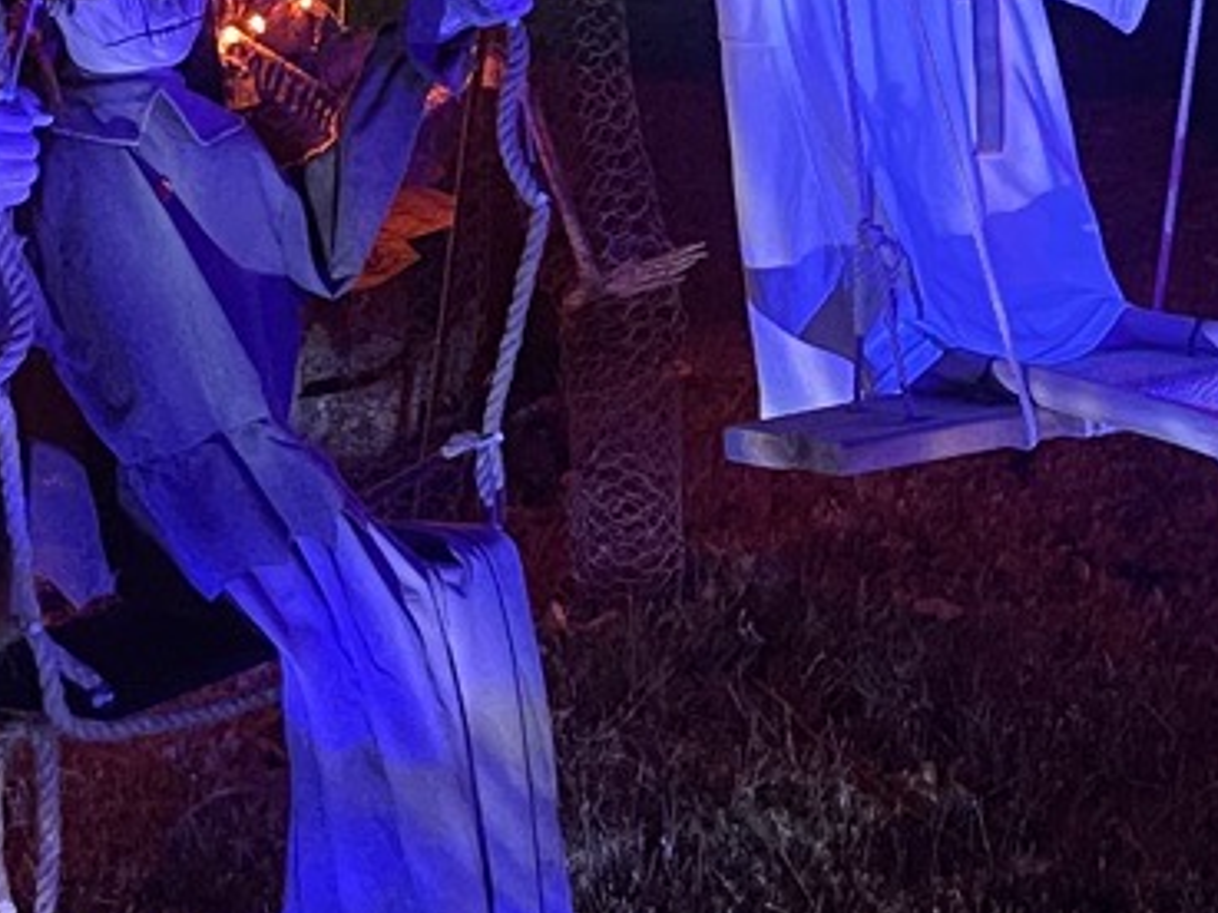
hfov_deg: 19.3
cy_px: -458
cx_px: 566
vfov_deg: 13.6
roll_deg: -1.3
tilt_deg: -3.5
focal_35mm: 102
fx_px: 3589
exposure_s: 1/17
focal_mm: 5.1
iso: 1600
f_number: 1.6
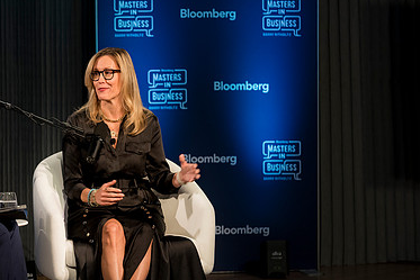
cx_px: 117
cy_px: 181
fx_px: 1972
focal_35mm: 169
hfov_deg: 12.1
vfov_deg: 8.1
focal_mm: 102
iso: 1250
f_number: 2.8
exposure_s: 1/125
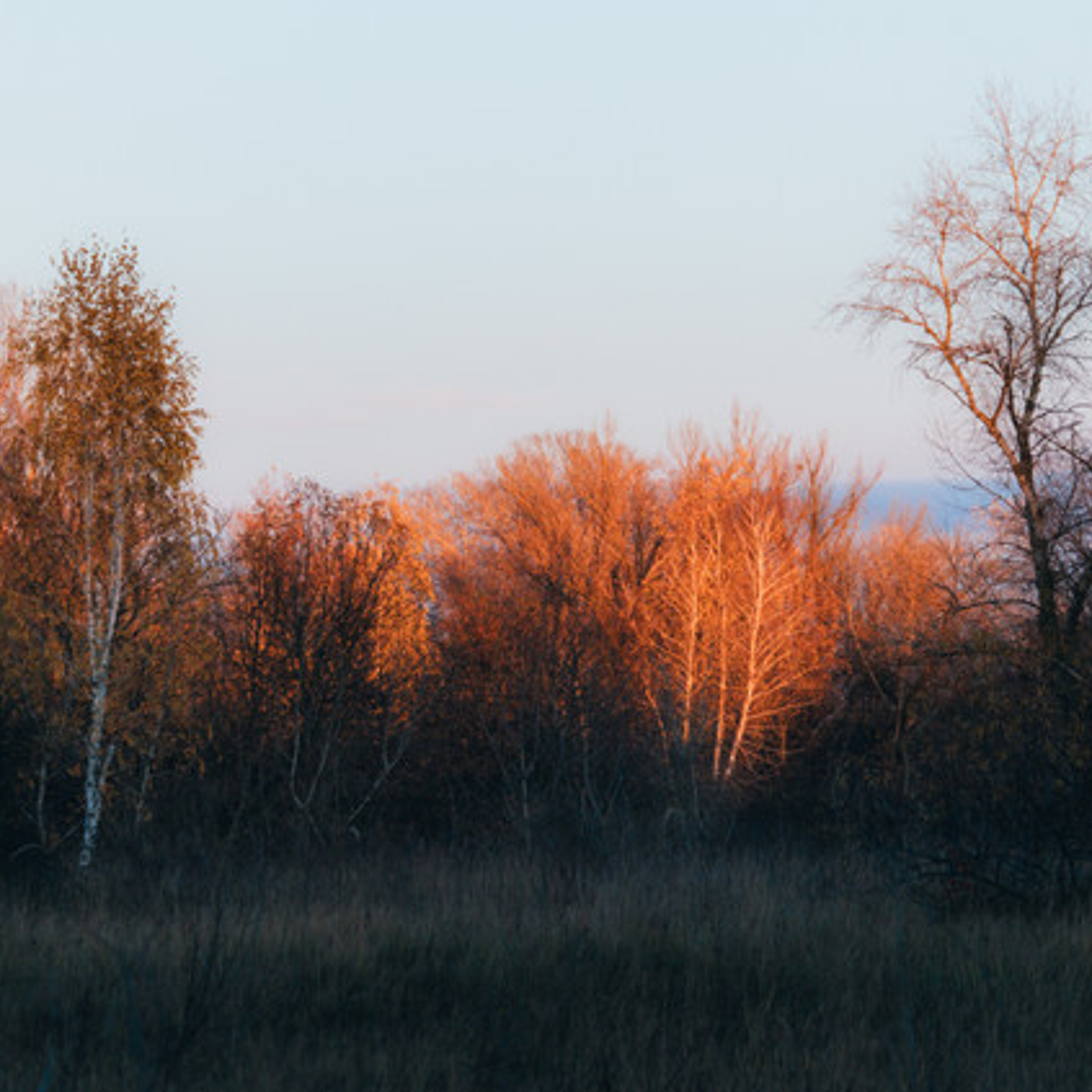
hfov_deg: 9.0
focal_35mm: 194
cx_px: 741
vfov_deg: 9.0
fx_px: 6924
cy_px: 546
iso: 640
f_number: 11
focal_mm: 100.6
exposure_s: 1/125
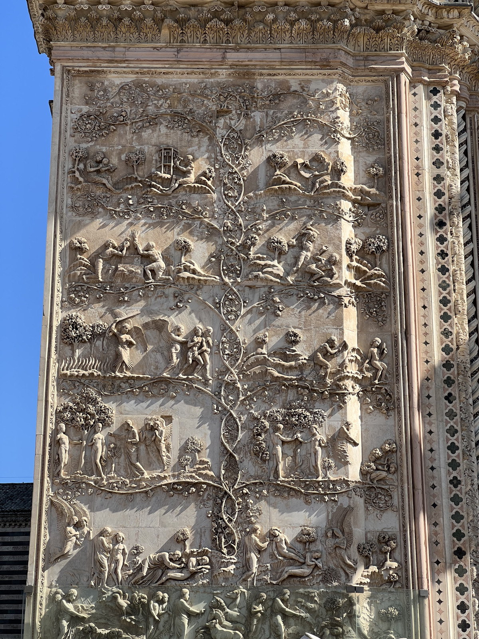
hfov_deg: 19.1
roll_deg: +0.1
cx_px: 240
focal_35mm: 77
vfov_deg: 25.3
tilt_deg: +20.0
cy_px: 320
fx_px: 1421
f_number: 2.8
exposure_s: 1/521
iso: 32
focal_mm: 9
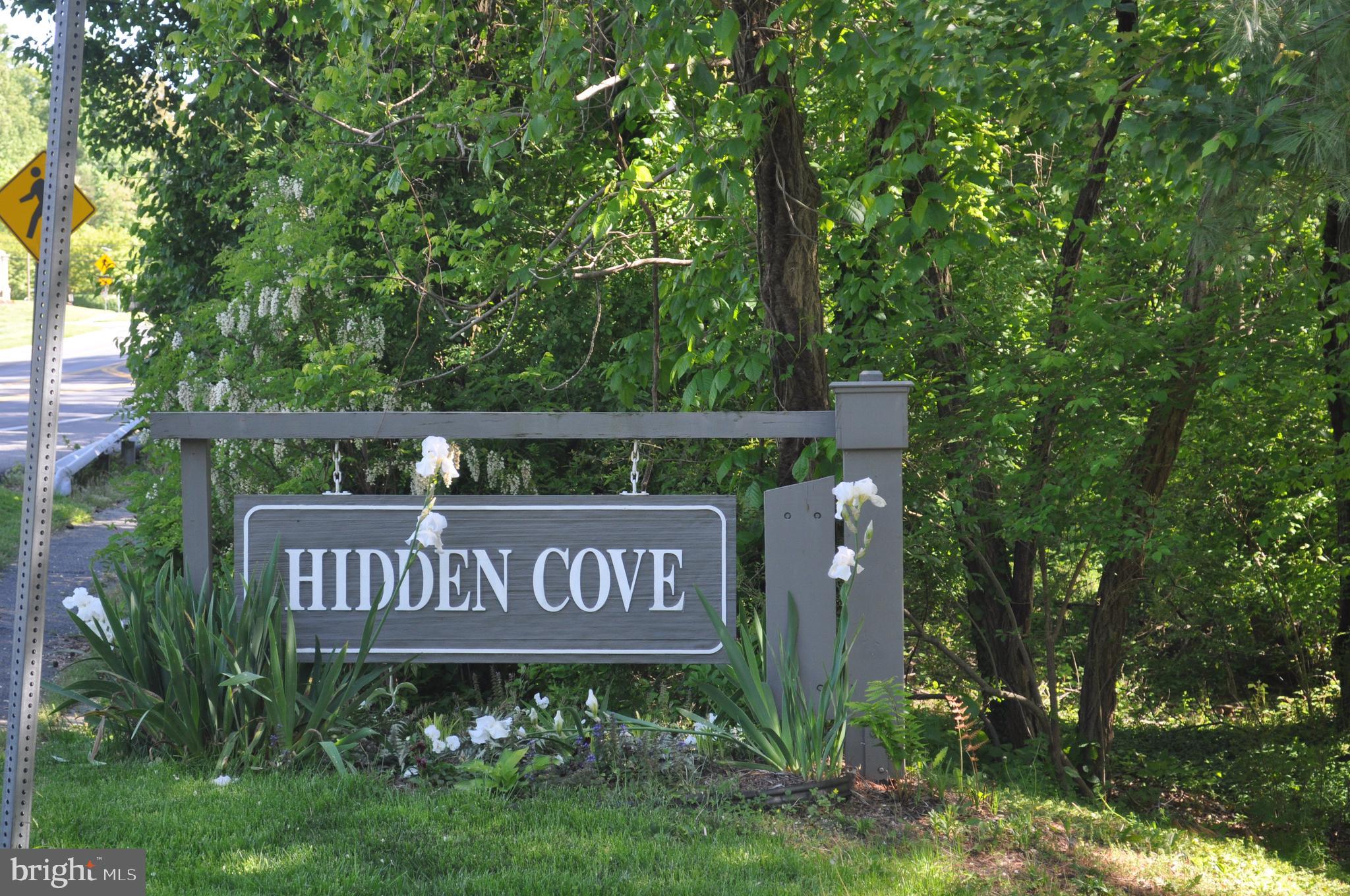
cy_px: 448
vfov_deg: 16.5
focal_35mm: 82
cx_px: 675
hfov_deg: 24.6
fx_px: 3090
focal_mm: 55
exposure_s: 1/100
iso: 400
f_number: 5.6
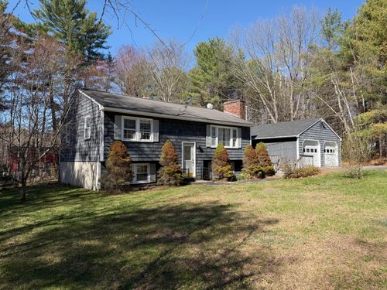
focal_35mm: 24
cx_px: 194
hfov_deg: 71.6
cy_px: 145
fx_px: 268
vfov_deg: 56.8
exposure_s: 1/2370
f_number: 1.78
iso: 80
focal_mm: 6.76
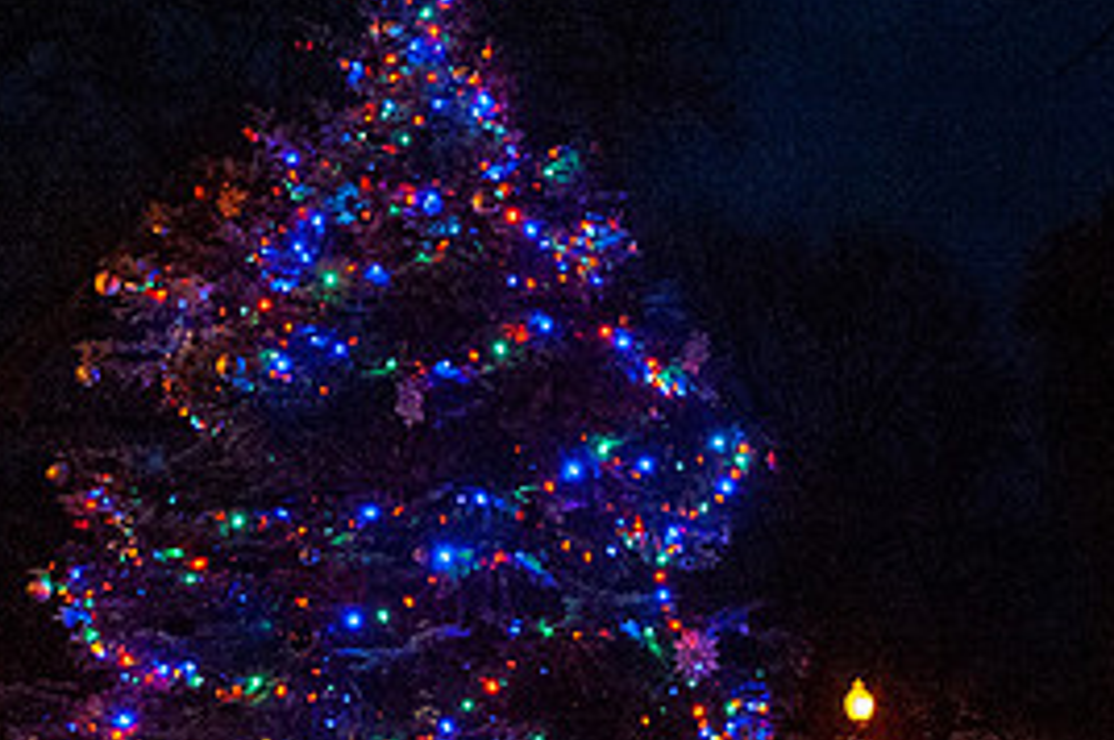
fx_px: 1607
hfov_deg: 38.2
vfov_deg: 25.8
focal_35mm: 52
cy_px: 478
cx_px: 511
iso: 8000
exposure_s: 1/200
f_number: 6.3
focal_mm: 24
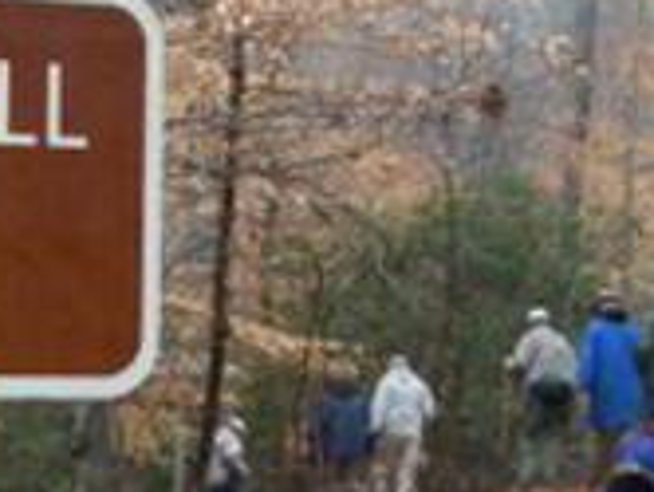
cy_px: 409
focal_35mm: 137
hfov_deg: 14.4
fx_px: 2592
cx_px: 244
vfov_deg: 10.8
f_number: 3.3
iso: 200
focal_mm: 6.3
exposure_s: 1/25
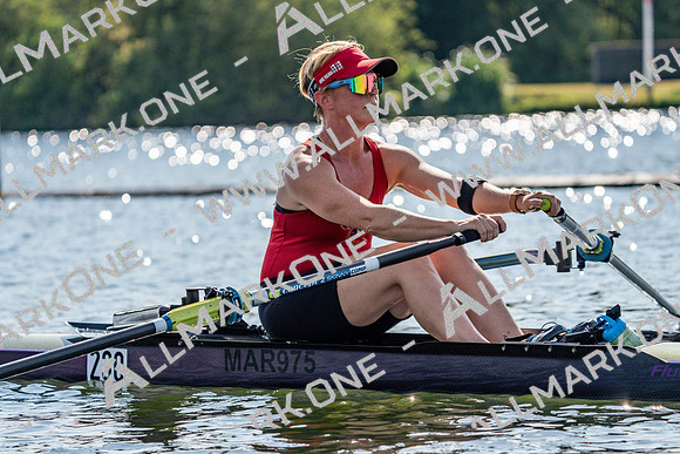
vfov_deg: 6.9
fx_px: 3778
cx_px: 340
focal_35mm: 200
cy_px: 227
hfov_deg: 10.3
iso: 100
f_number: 5.6
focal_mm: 200
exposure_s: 1/1600
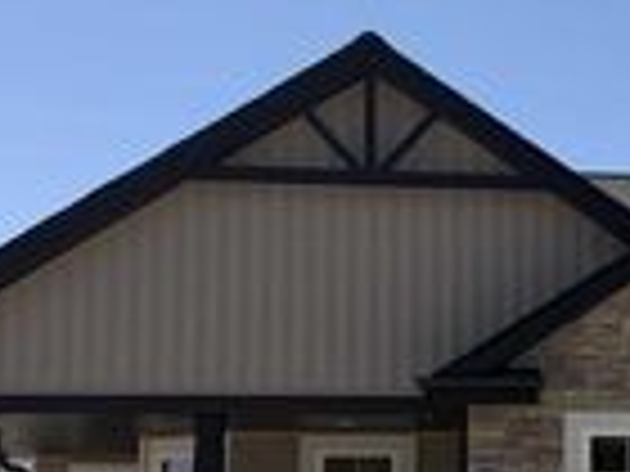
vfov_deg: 17.0
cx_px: 801
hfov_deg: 20.9
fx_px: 1565
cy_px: 407
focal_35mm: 86
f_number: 1.78
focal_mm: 6.76
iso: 80
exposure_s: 1/5714
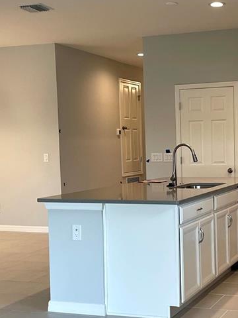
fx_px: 596
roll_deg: +1.1
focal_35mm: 65
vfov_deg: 29.7
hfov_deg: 22.4
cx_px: 180
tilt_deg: -5.6
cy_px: 193
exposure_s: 1/120
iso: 100
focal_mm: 5.1
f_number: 1.6
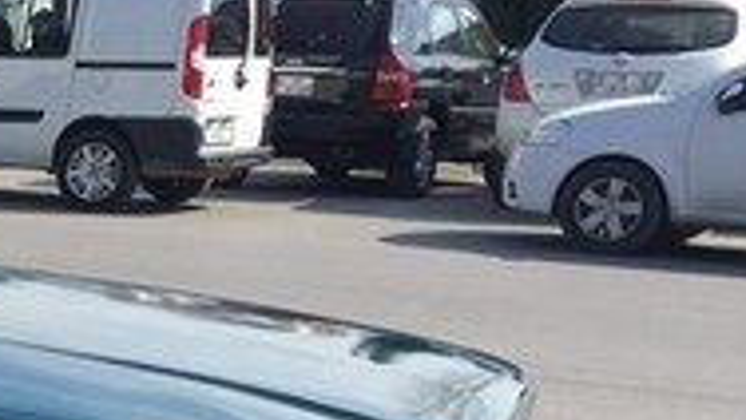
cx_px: -464
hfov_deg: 16.9
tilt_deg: -13.8
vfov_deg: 10.7
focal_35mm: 111
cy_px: 565
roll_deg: -4.3
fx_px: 2197
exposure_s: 1/1014
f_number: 2.2
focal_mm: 4.15
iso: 32
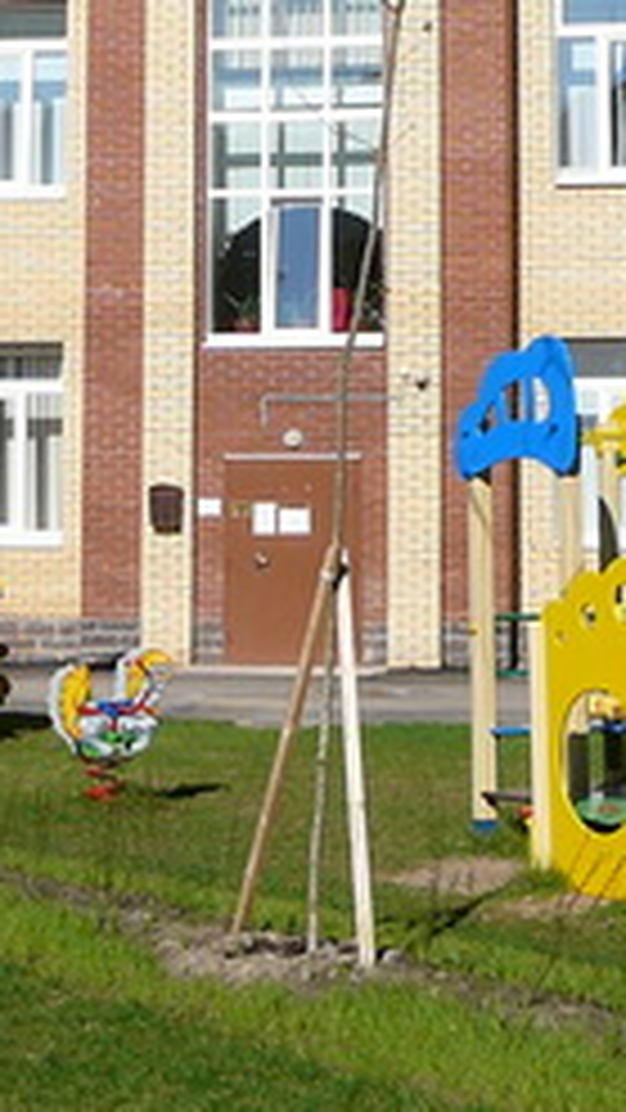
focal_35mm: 103
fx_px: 3038
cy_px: 81
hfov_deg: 11.8
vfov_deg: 20.3
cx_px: 234
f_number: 5
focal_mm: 5.2
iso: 80
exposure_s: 1/800
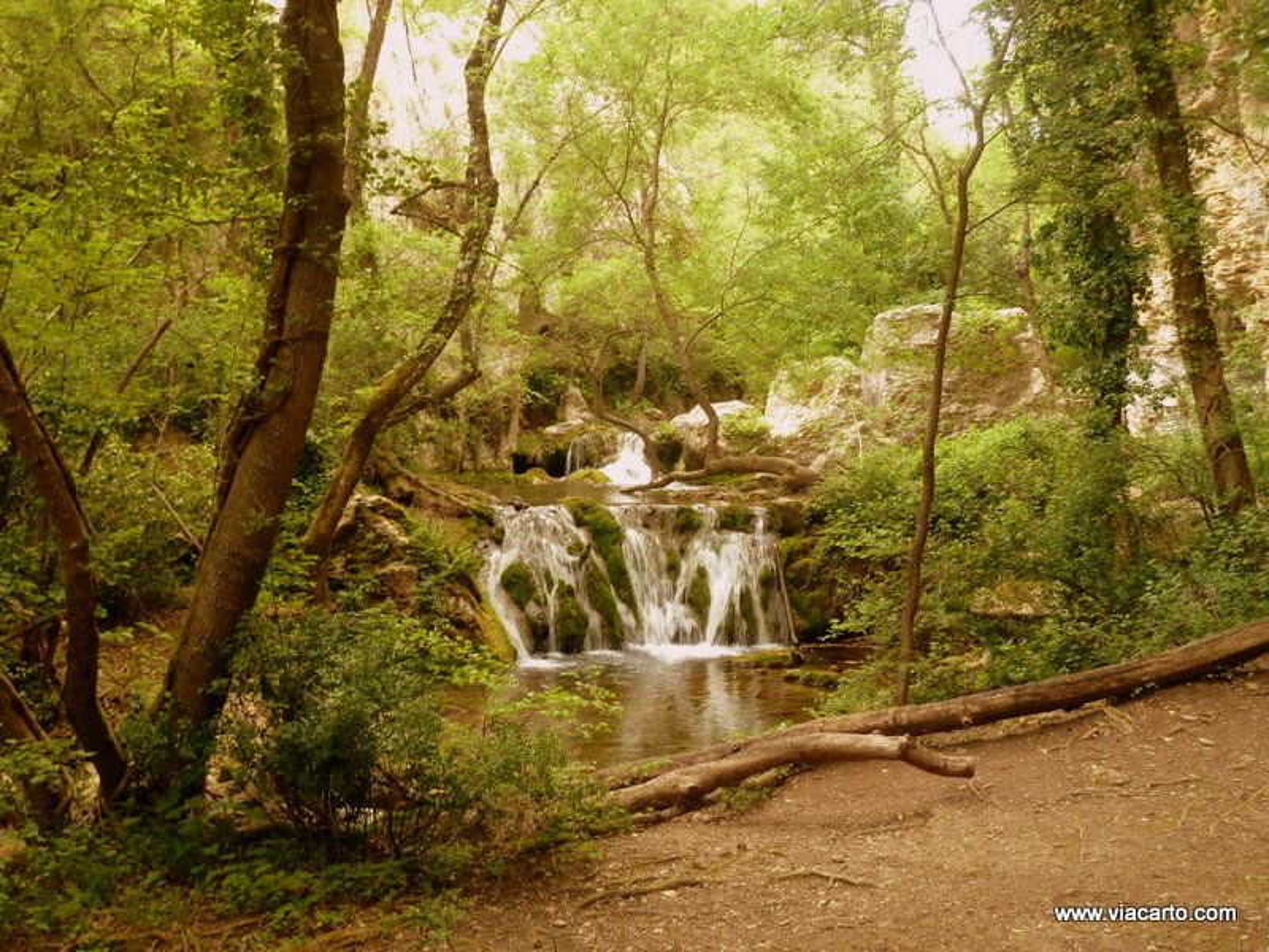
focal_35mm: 44
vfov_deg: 32.9
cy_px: 476
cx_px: 634
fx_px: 1613
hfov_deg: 42.9
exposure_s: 1/25
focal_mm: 7.3
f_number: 3.7
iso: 80
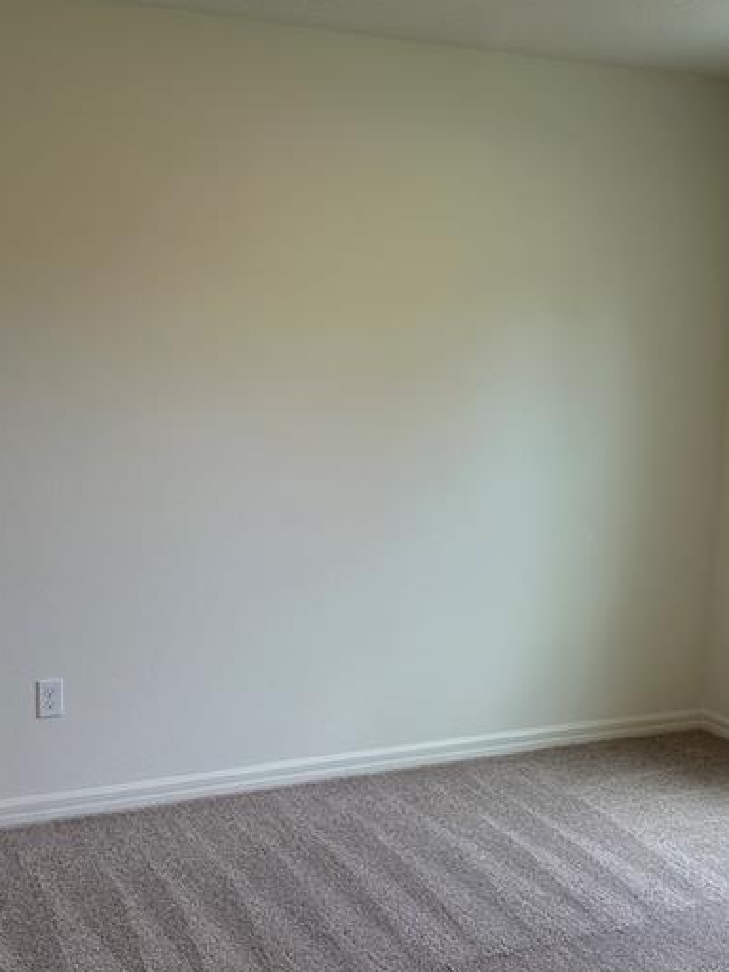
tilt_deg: -9.6
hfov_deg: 30.2
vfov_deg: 39.5
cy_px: 571
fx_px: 1348
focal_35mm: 48
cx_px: 446
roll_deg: -1.9
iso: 80
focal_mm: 6.86
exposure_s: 1/158
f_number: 1.78
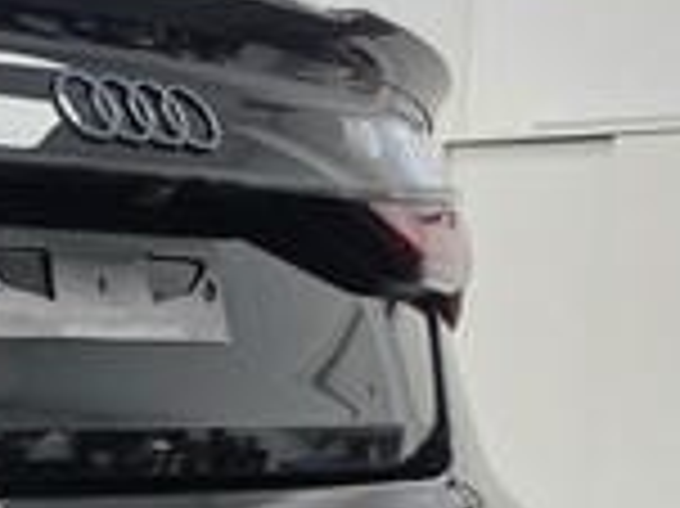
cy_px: 411
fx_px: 1727
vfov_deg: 16.6
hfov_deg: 18.2
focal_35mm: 88
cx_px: -493
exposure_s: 1/180
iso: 80
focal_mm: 6.5
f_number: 1.4
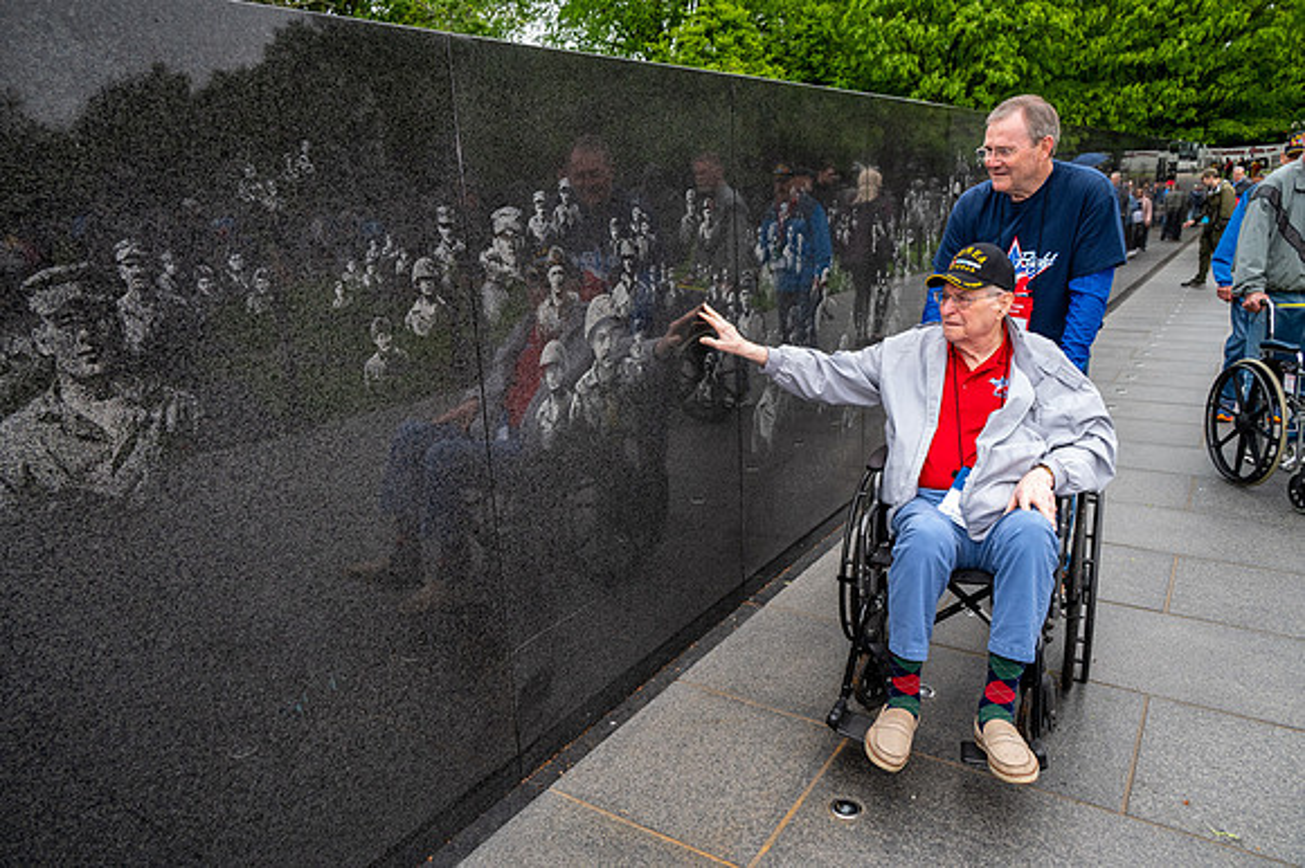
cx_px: 652
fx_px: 924
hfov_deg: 70.5
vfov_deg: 50.4
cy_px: 434
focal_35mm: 26
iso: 2200
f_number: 8
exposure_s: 1/640
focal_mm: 25.5
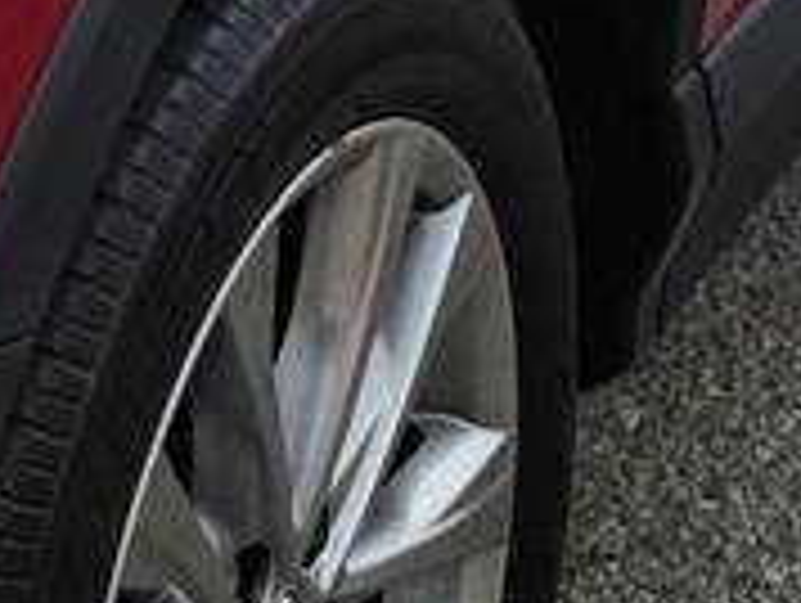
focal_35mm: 165
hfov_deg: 10.8
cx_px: -846
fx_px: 3823
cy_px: -450
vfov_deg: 8.7
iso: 16
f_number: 1.7
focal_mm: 6.3
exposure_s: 1/192
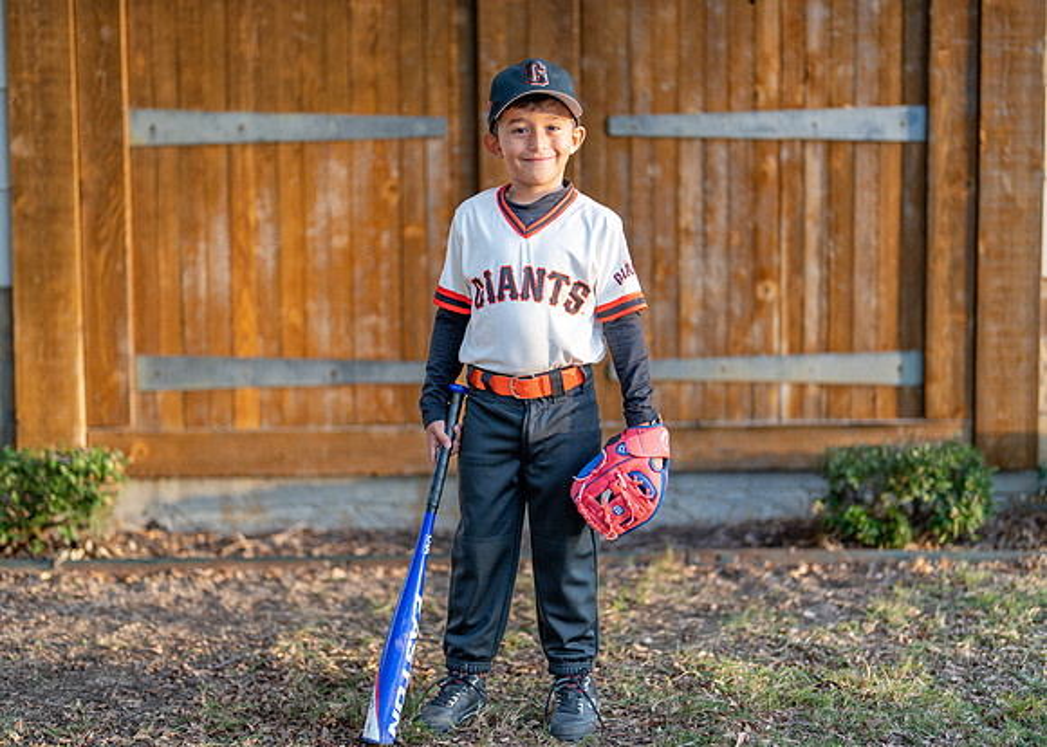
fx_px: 1759
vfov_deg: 24.0
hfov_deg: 33.1
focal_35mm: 59
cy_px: 387
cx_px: 521
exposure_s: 1/640
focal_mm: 50
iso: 100
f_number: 1.2
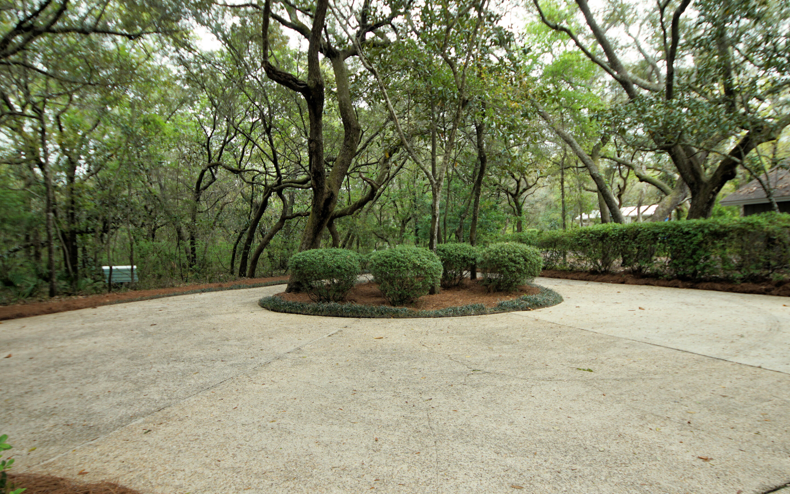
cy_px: 263
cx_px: 395
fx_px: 409
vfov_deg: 62.2
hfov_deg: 88.0
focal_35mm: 19
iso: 100
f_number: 5
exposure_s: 1/80
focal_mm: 12
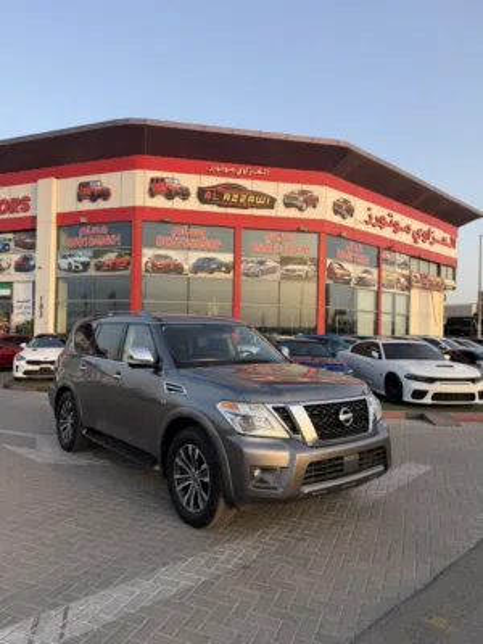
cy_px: 322
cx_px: 242
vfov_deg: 71.6
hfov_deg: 56.8
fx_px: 446
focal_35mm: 24
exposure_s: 1/878
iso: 80
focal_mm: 6.76
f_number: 1.78
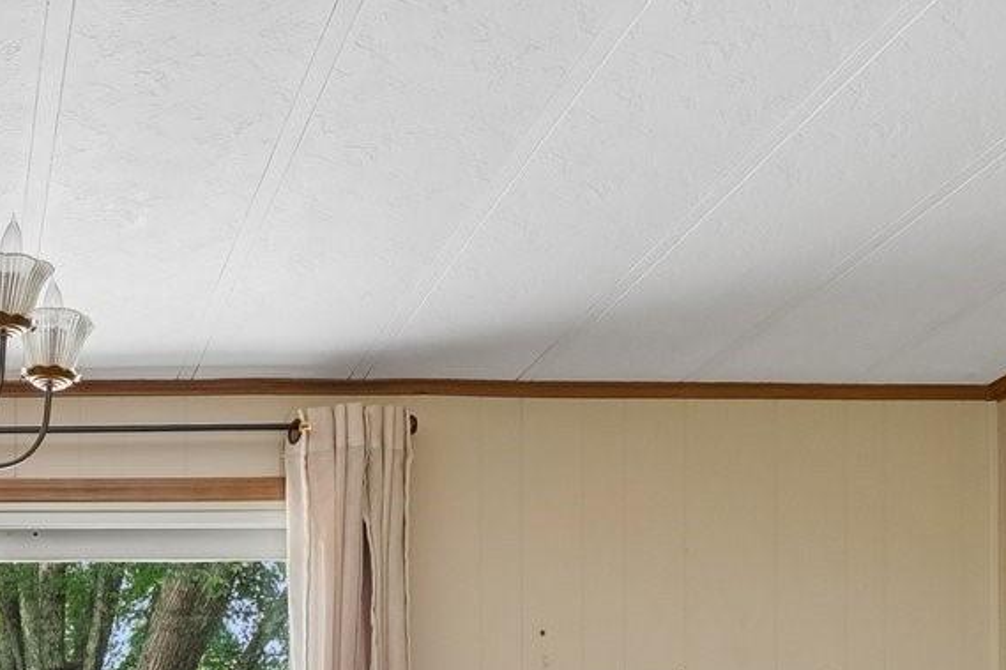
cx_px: -7
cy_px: 821
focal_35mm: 54
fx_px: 1508
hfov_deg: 33.6
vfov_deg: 22.8
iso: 250
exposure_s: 1/30
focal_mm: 10
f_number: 8
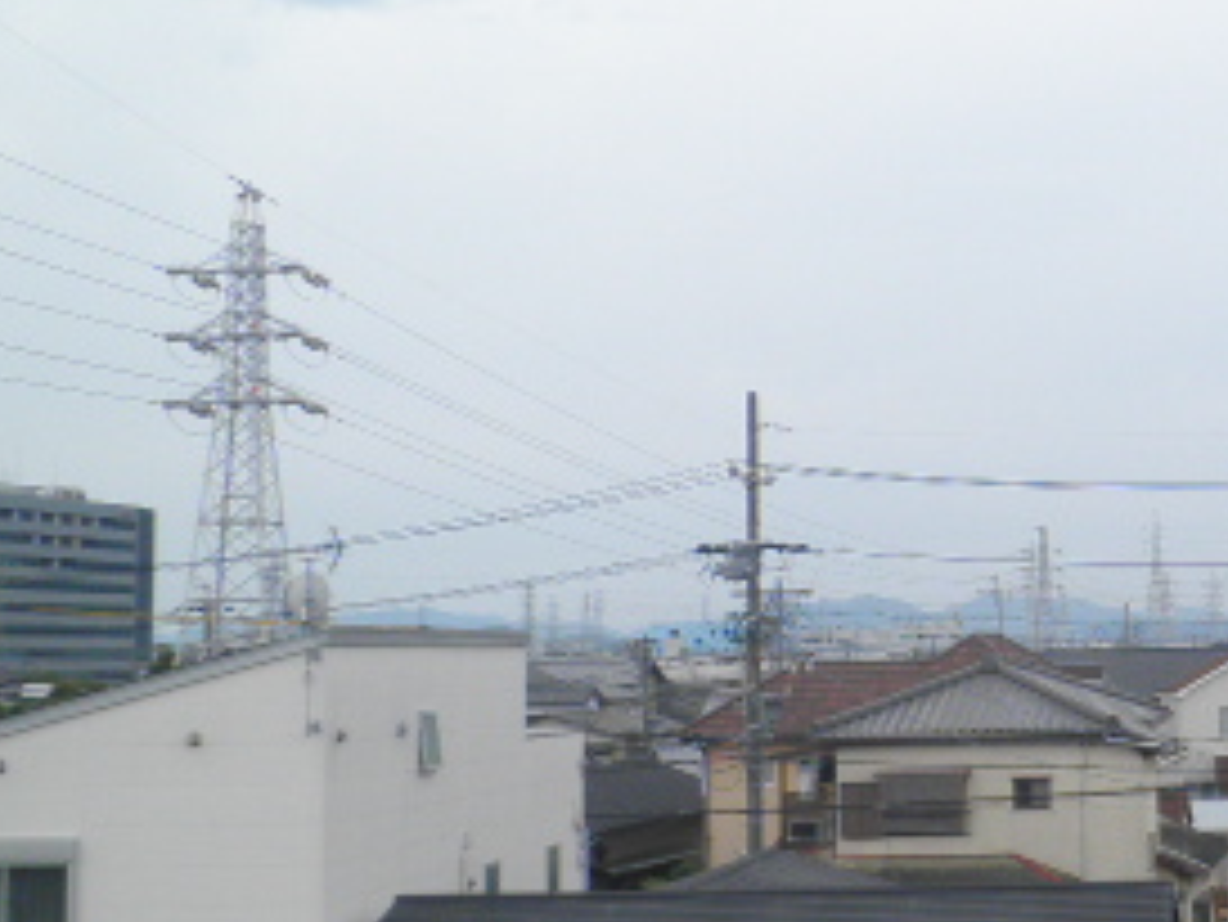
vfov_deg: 24.0
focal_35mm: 61
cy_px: 387
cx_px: 1188
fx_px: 2165
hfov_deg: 29.8
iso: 64
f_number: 7.9
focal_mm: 4.7
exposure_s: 1/100
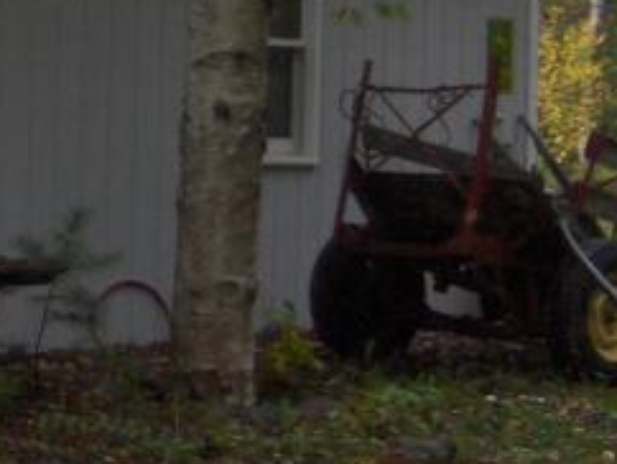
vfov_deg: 9.9
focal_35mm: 148
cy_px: -56
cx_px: -156
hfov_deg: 12.9
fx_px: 2641
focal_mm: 7.5
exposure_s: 1/220
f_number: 2.8
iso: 139
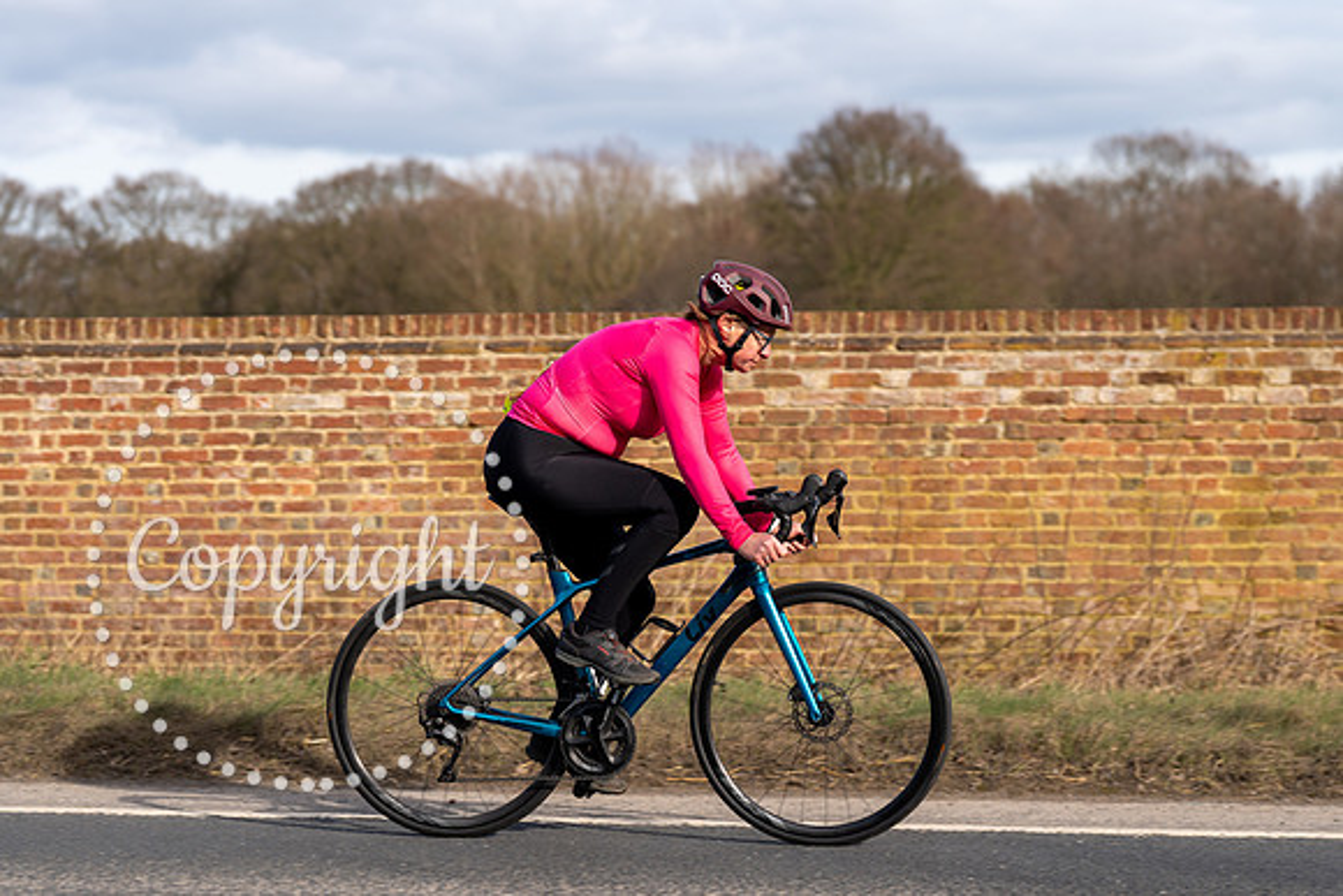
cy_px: 448
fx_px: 3171
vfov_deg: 16.1
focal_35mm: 85
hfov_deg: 23.9
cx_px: 672
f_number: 3.5
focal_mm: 83
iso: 100
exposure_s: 1/800
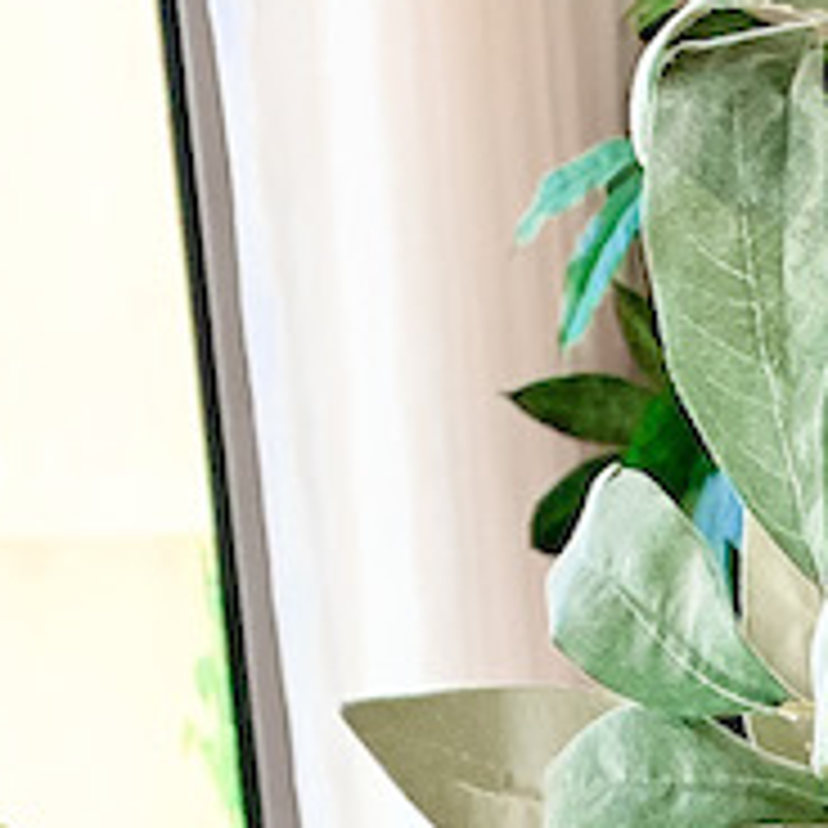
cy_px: 2205
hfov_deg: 11.3
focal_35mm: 150
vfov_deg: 9.8
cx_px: 1170
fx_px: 4059
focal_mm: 4.25
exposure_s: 1/120
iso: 64
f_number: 1.8
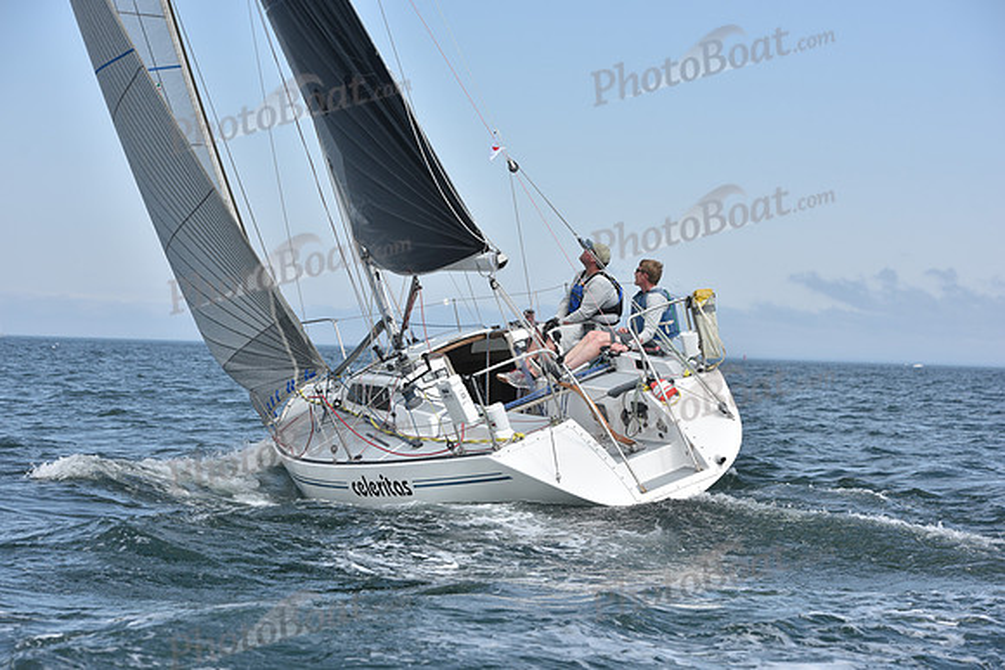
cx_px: 502
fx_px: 2792
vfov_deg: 13.7
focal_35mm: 100
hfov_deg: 20.4
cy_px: 335
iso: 200
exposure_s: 1/1250
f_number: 6.3
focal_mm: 100
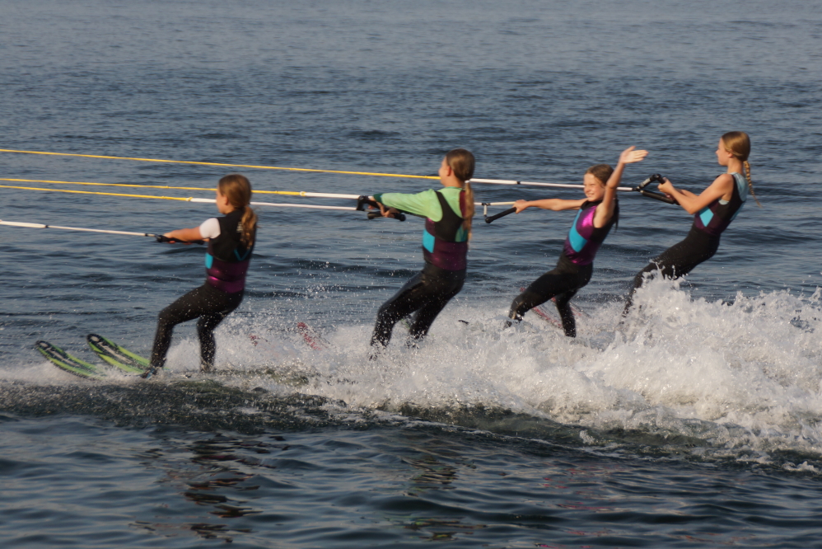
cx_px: 411
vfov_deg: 9.2
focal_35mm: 150
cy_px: 274
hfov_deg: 13.7
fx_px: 3426
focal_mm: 100
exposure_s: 1/200
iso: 100
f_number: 6.3
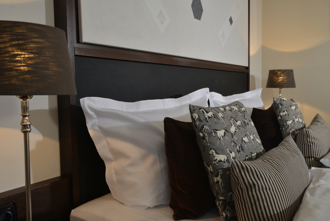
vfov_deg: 41.1
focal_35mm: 32
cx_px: 165
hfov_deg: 58.7
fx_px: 293
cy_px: 110
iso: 320
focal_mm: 32
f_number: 6.3
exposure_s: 1/25
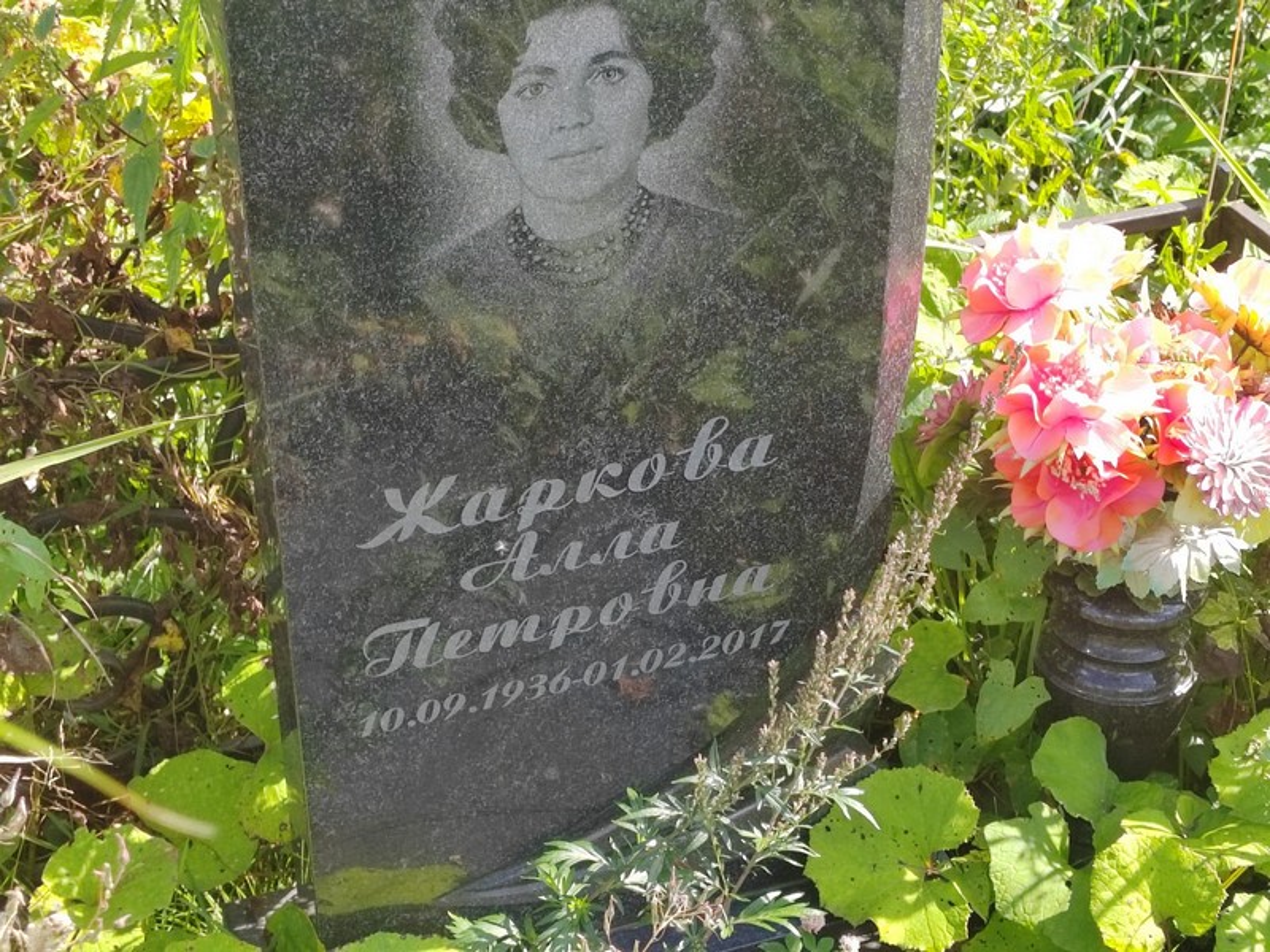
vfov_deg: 22.9
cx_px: 635
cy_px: 476
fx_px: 2348
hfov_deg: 30.3
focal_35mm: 64
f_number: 1.9
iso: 100
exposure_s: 1/340
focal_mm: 5.52
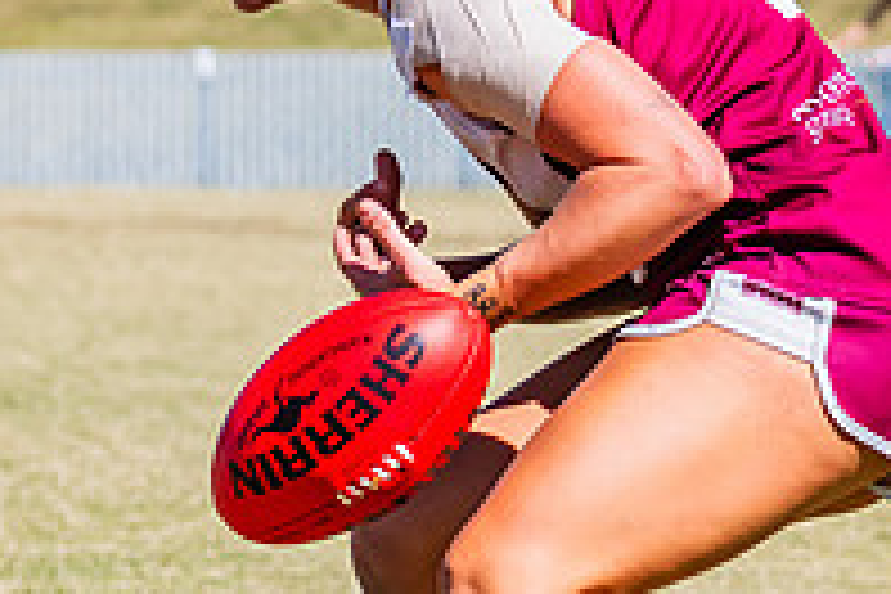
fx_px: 18165
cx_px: 149
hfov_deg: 2.8
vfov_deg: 1.9
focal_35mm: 734
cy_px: -48
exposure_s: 1/1600
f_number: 10
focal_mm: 170
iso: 800
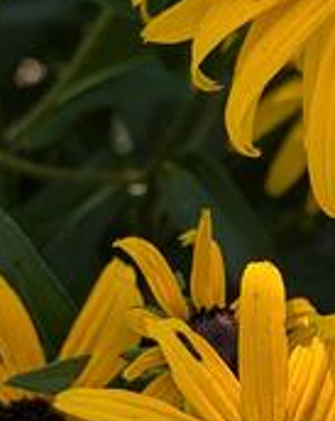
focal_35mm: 127
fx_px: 1578
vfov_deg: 15.1
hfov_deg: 12.1
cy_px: 135
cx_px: 187
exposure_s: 1/253
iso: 20
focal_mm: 6.9
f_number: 1.68
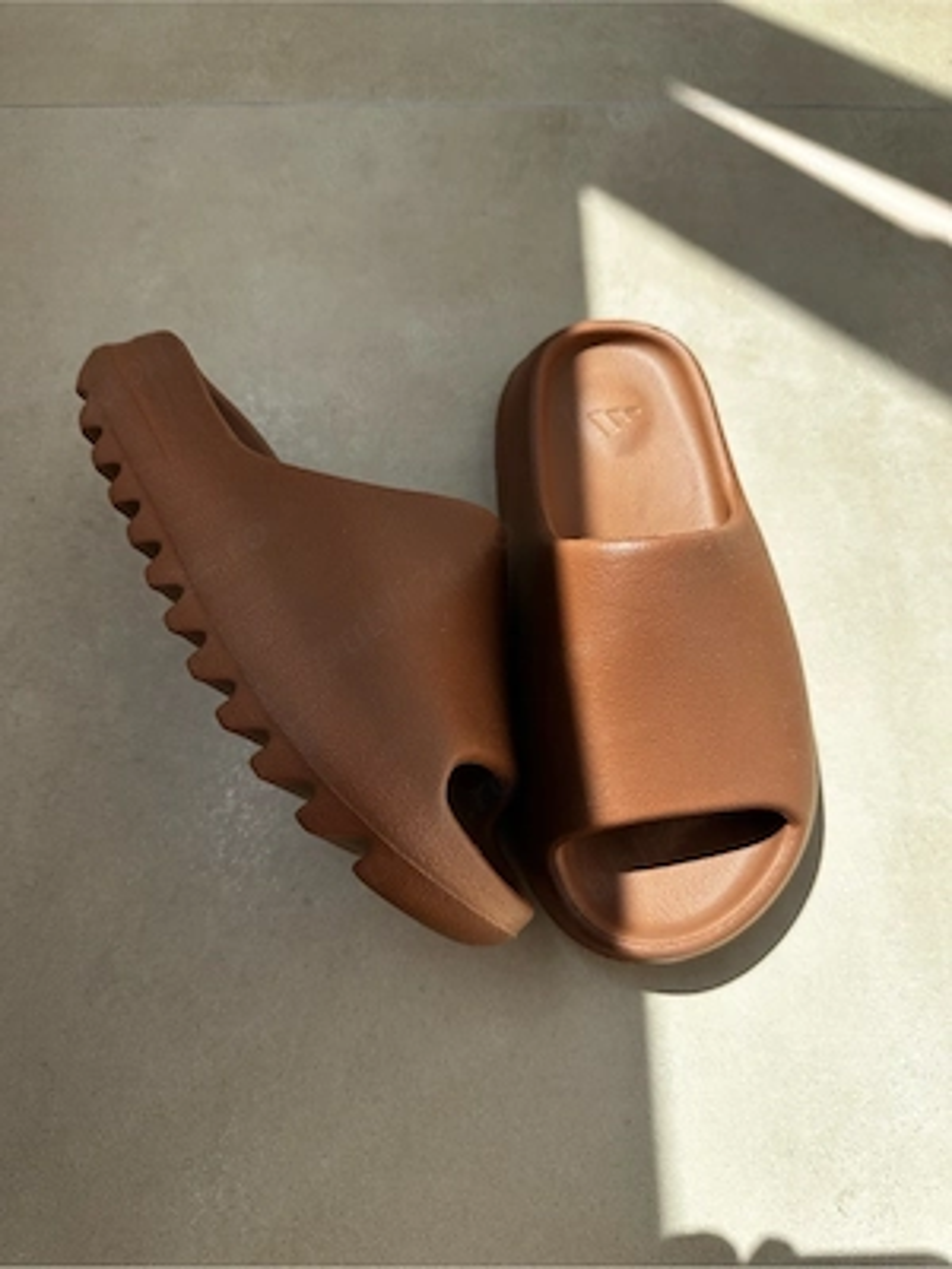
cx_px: 476
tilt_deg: -70.3
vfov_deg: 71.6
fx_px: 880
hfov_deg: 56.8
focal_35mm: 24
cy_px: 634
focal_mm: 6.86
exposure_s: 1/1095
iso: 80
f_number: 1.78
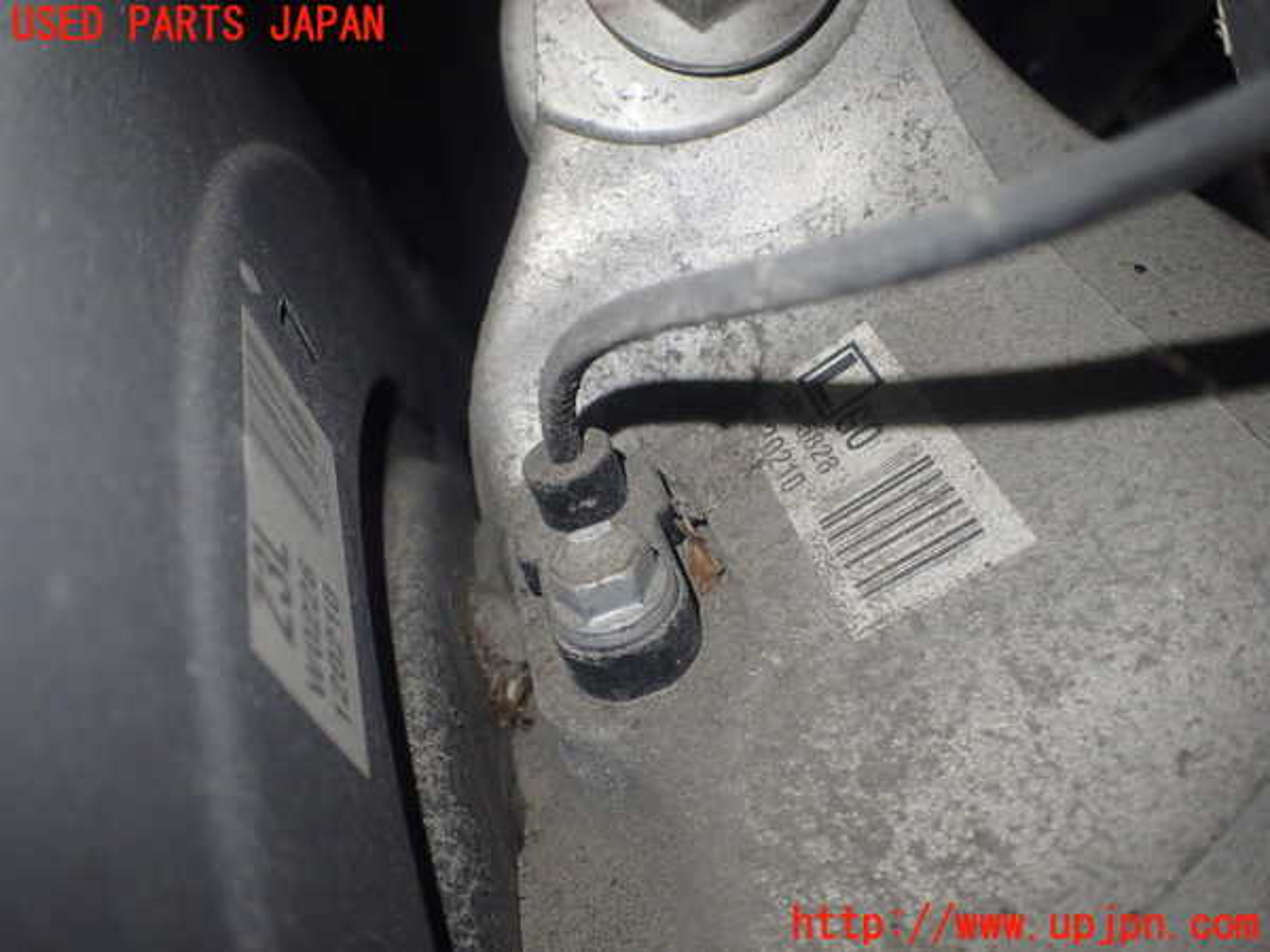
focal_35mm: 30
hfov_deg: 60.0
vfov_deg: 46.8
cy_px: 476
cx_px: 635
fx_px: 1101
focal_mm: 5.4
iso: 640
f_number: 2.3
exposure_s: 1/125
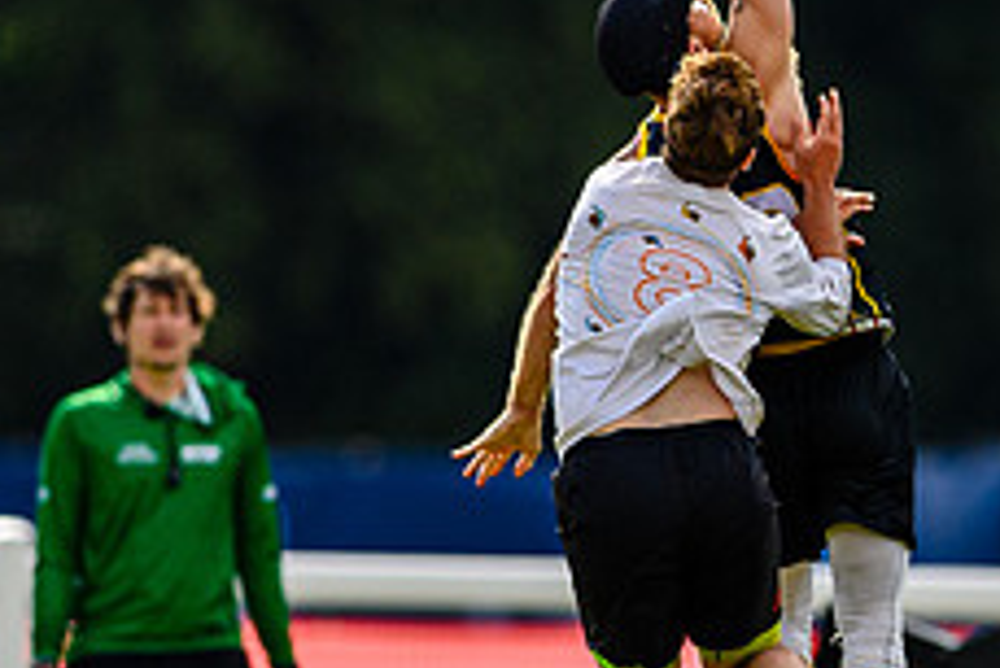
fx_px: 49168
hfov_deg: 1.2
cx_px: 846
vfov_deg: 0.8
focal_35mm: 1769
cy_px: 515
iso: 100
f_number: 3.2
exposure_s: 1/2000
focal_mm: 400
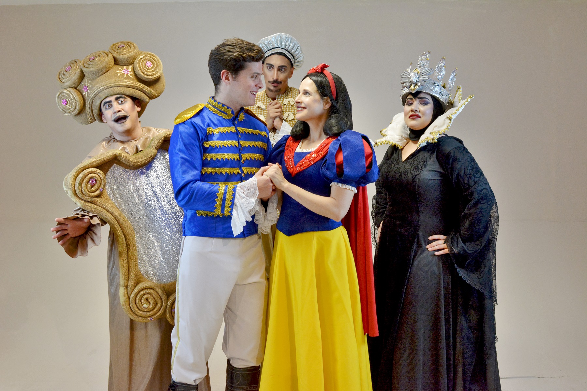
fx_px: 587
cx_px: 294
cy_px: 196
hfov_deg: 53.1
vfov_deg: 36.9
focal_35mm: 36
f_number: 8
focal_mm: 24
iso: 800
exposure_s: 1/60
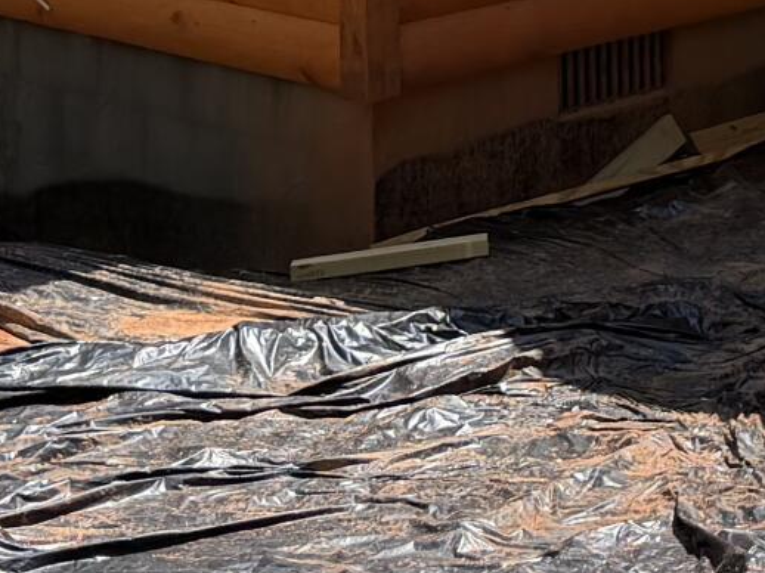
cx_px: 953
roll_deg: +2.5
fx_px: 3070
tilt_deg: -2.1
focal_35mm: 139
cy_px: -549
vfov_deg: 9.9
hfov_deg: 13.7
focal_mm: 6.76
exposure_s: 1/2525
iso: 100
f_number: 1.78
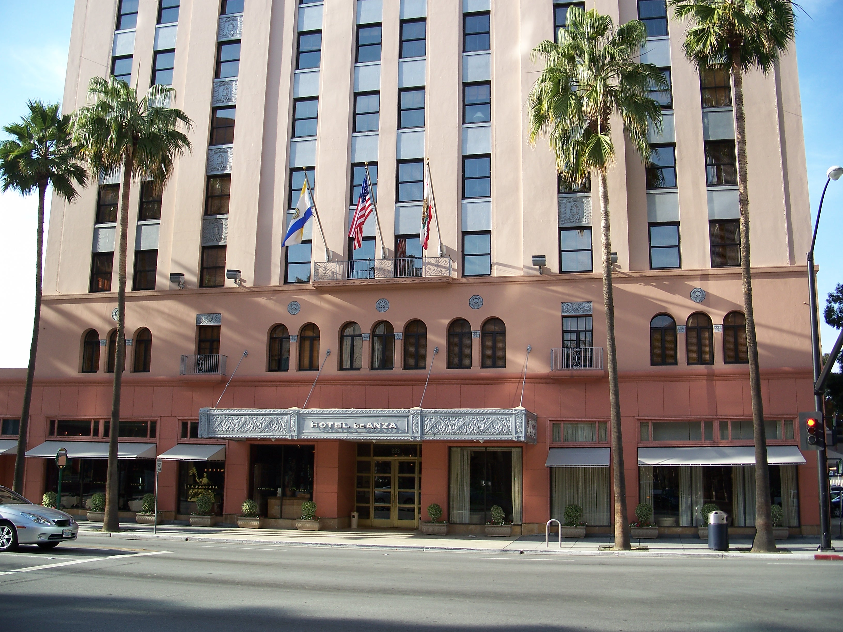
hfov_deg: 50.1
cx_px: 422
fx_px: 901
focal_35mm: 37
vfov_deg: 38.7
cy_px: 316
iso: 64
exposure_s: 1/400
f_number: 2.8
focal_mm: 7.8
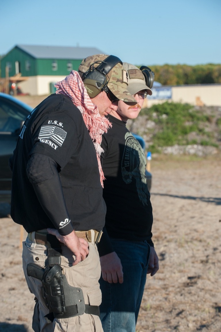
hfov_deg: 11.4
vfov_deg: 17.1
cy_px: 166
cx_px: 110
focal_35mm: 120
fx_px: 1106
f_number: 8
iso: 200
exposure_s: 1/320
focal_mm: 120
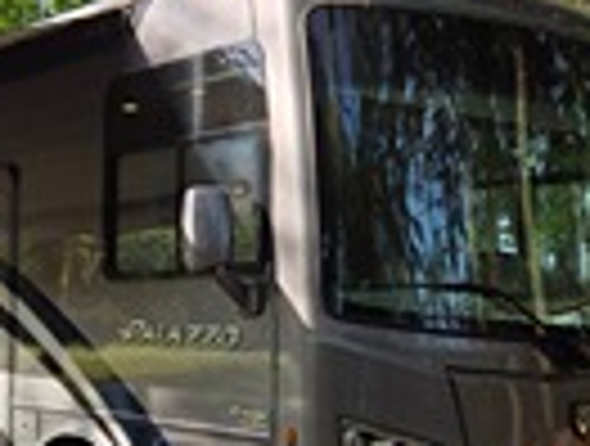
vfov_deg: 21.0
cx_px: 45
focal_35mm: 70
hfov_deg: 26.6
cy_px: 324
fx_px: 1196
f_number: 1.8
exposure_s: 1/2180
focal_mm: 5.4
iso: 80
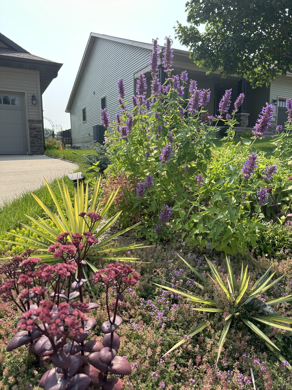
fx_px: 270
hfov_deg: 56.8
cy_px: 195
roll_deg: -0.8
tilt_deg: -8.0
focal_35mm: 24
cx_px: 146
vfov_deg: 71.6
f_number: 1.78
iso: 80
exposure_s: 1/2203
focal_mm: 6.86
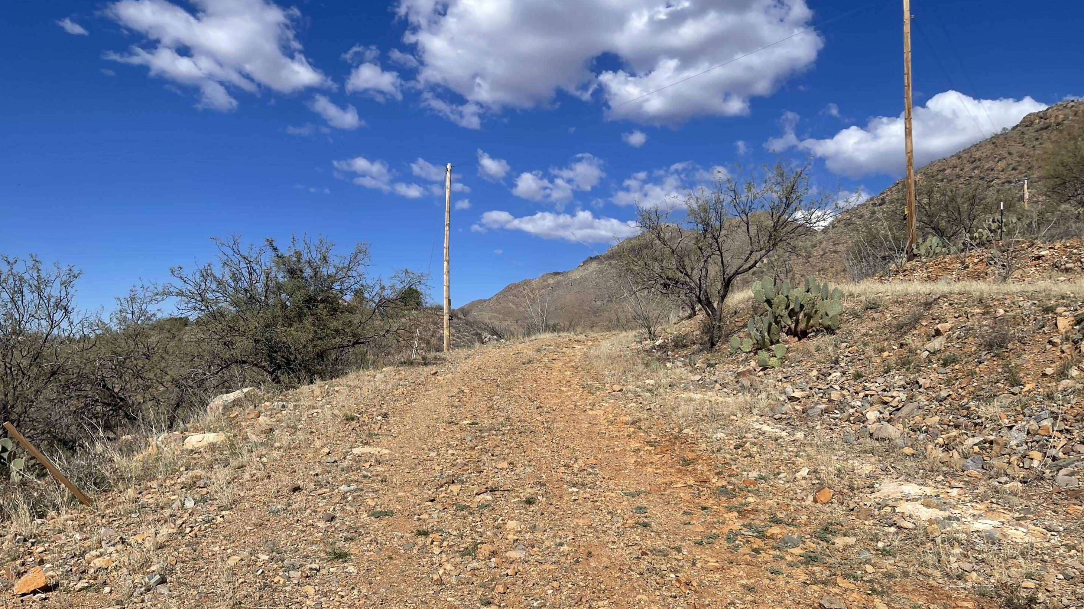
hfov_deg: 67.9
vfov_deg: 41.0
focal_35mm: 28
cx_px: 544
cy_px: 406
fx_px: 805
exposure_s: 1/6579
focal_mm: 5.1
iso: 32
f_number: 1.6
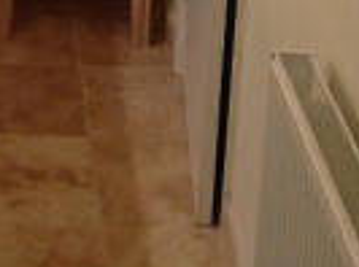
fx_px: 1593
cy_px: -169
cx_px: -80
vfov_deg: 9.3
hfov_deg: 12.5
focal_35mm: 154
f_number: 2.4
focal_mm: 4.28
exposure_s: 1/17
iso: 80
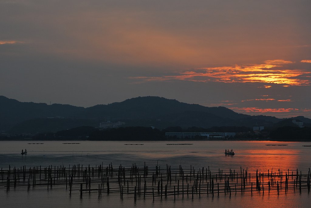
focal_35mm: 108
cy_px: 104
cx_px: 156
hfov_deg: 18.9
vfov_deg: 12.7
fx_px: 934
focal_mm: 72
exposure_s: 1/60
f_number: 8
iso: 100
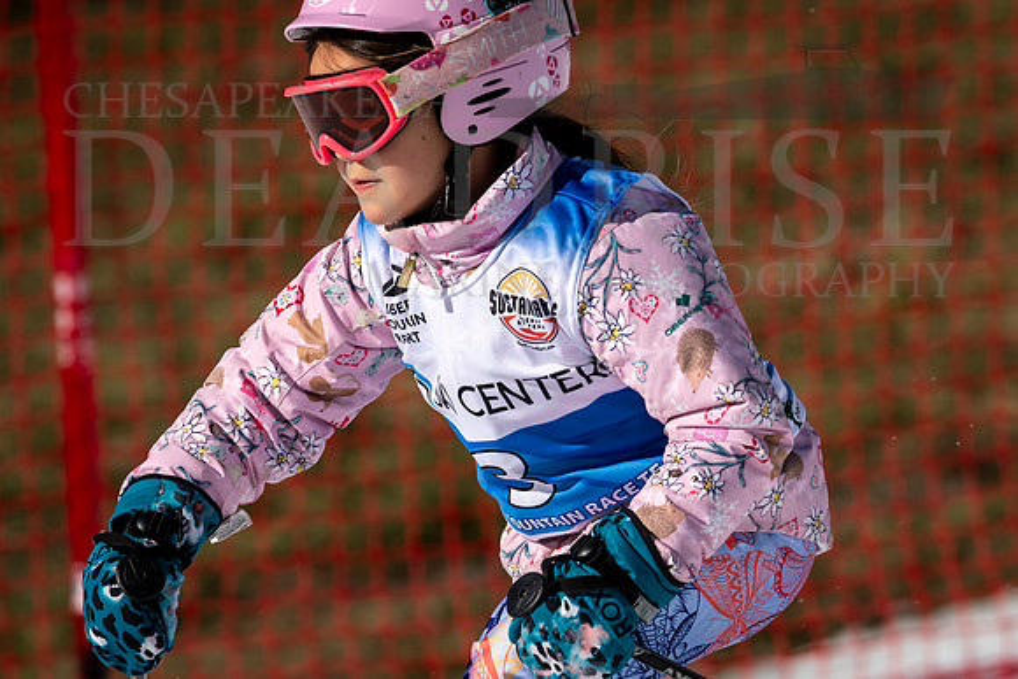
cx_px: 569
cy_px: 357
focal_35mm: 670
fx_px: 18956
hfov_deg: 3.1
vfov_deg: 2.1
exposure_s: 1/2000
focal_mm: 400
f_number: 8
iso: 200
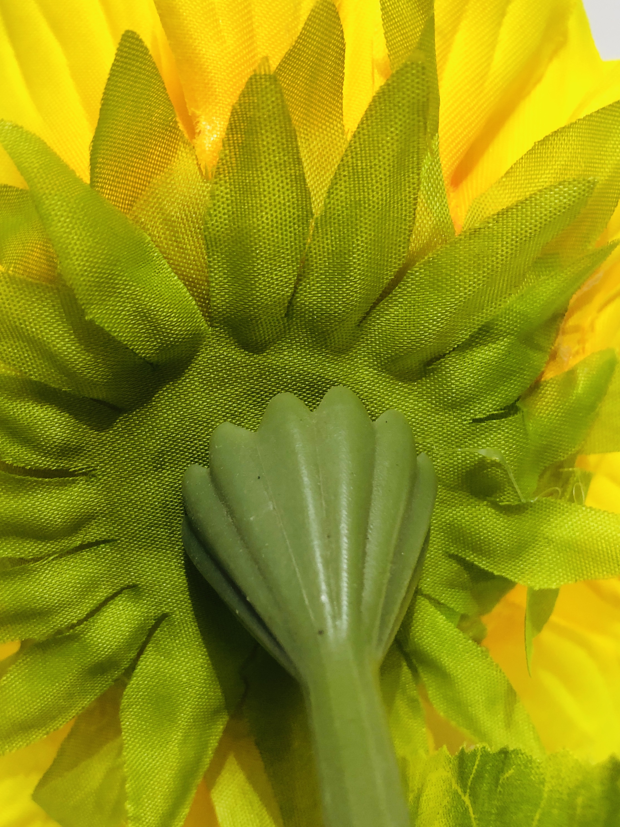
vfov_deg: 49.0
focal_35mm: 38
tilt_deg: -63.2
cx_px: 243
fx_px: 908
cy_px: 409
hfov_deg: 37.5
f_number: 1.8
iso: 32
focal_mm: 3.99
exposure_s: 1/25
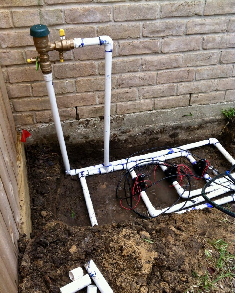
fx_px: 322
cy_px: 157
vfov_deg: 49.0
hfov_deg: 40.1
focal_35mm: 37
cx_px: 119
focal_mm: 3.85
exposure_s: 1/392
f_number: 2.8
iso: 80
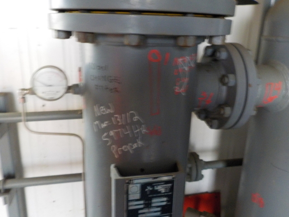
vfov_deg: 46.8
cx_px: 144
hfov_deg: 60.0
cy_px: 108
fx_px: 250
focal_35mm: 30
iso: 400
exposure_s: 1/8
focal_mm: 4.1
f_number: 3.3
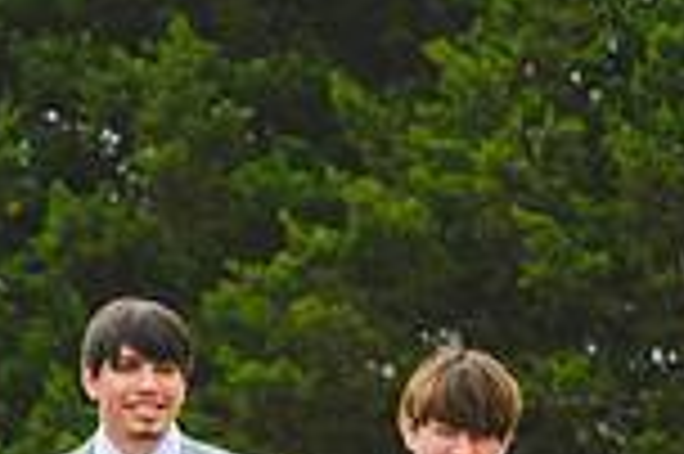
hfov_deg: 10.0
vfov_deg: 6.8
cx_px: -410
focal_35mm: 198
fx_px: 3758
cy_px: 710
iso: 200
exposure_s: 1/640
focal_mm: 52
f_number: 2.8
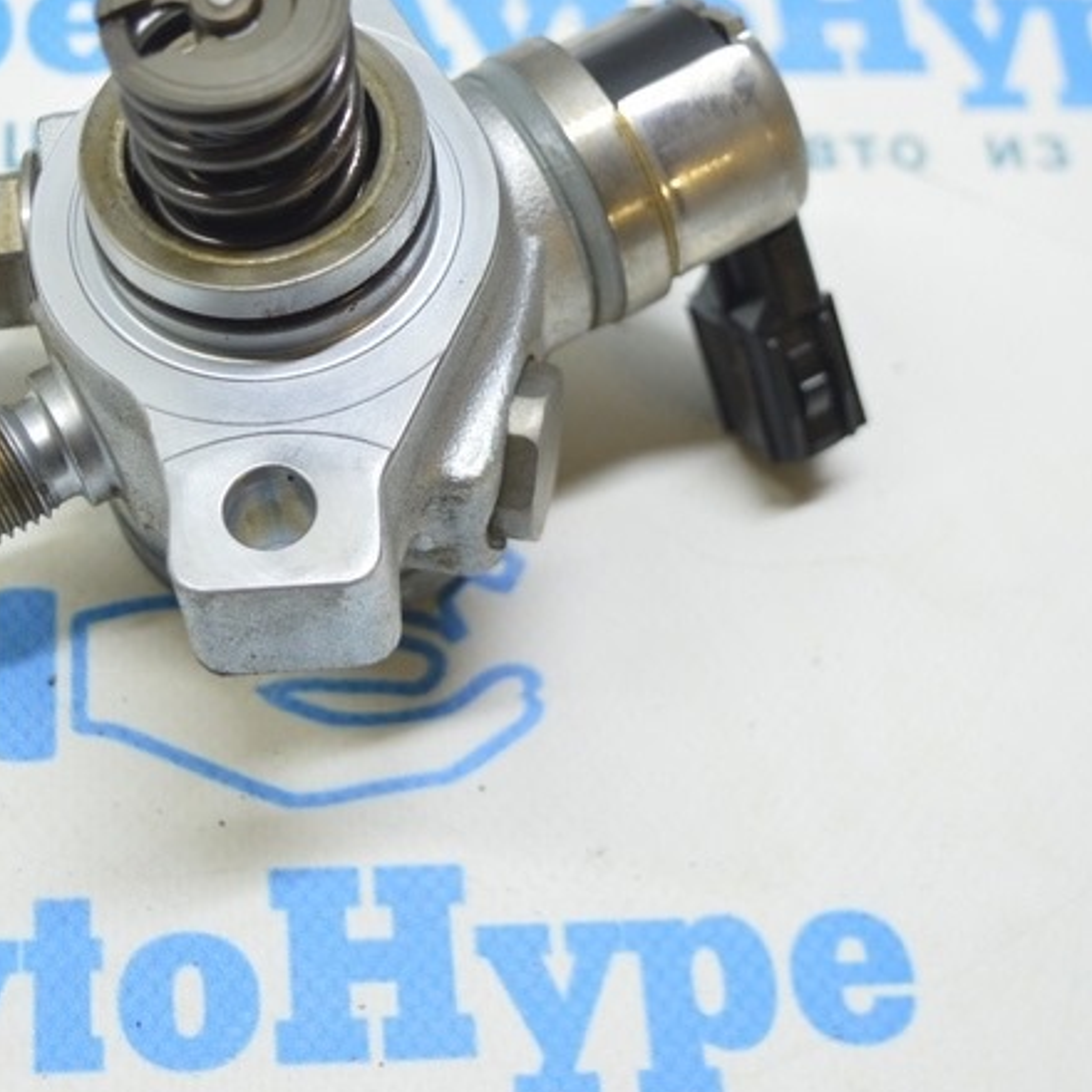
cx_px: 347
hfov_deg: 22.4
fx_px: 2748
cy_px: 287
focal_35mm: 77
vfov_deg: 22.3
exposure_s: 1/40
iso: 400
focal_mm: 26
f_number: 4
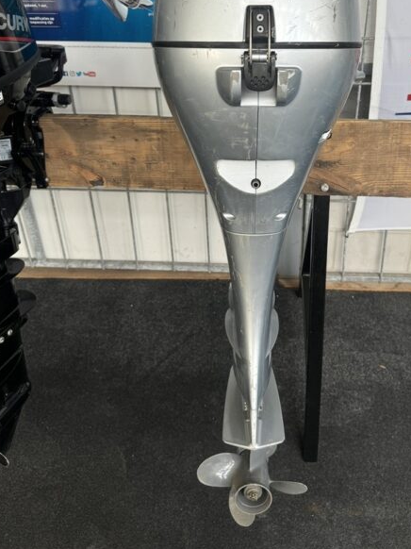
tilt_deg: -30.7
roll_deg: +0.6
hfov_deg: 42.6
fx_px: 523
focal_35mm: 33
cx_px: 254
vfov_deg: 54.3
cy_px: 183
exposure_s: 1/121
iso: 100
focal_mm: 6.76
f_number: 1.78
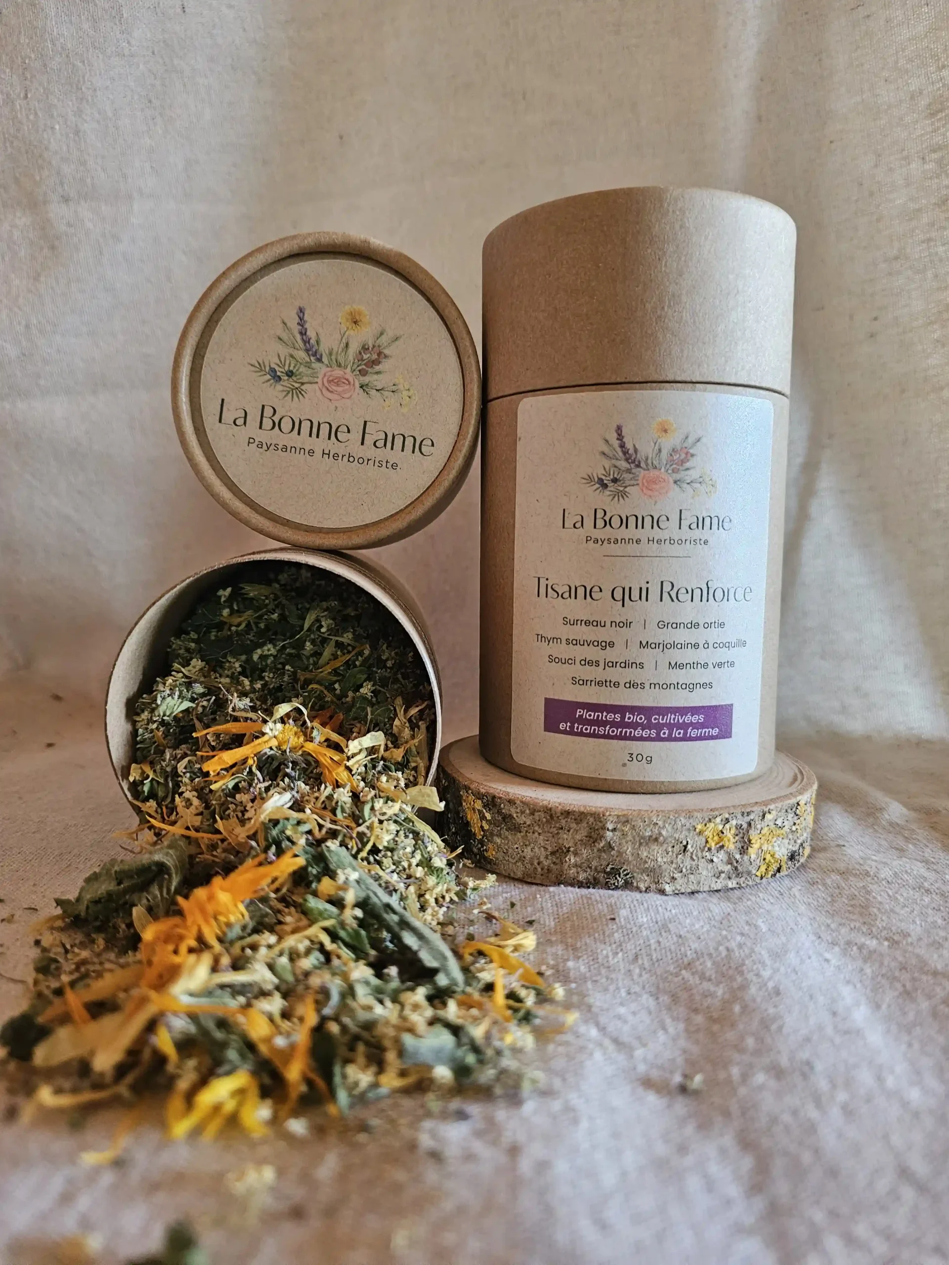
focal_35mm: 23
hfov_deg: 58.9
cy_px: 632
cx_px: 474
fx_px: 841
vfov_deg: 73.9
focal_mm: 6.3
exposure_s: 1/44.7
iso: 640
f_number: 1.7
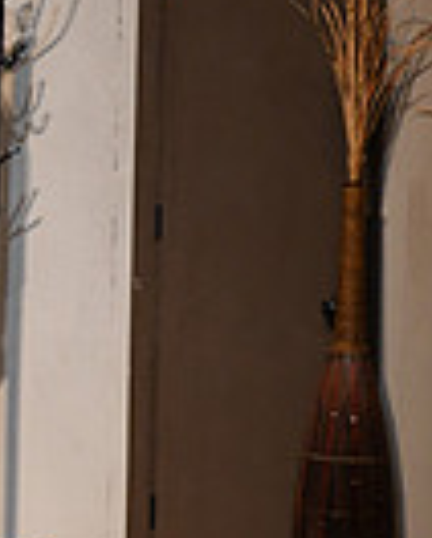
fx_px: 13107
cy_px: 275
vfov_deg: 2.4
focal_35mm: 822
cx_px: -717
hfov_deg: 1.9
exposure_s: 1/500
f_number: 3.2
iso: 2500
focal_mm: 200
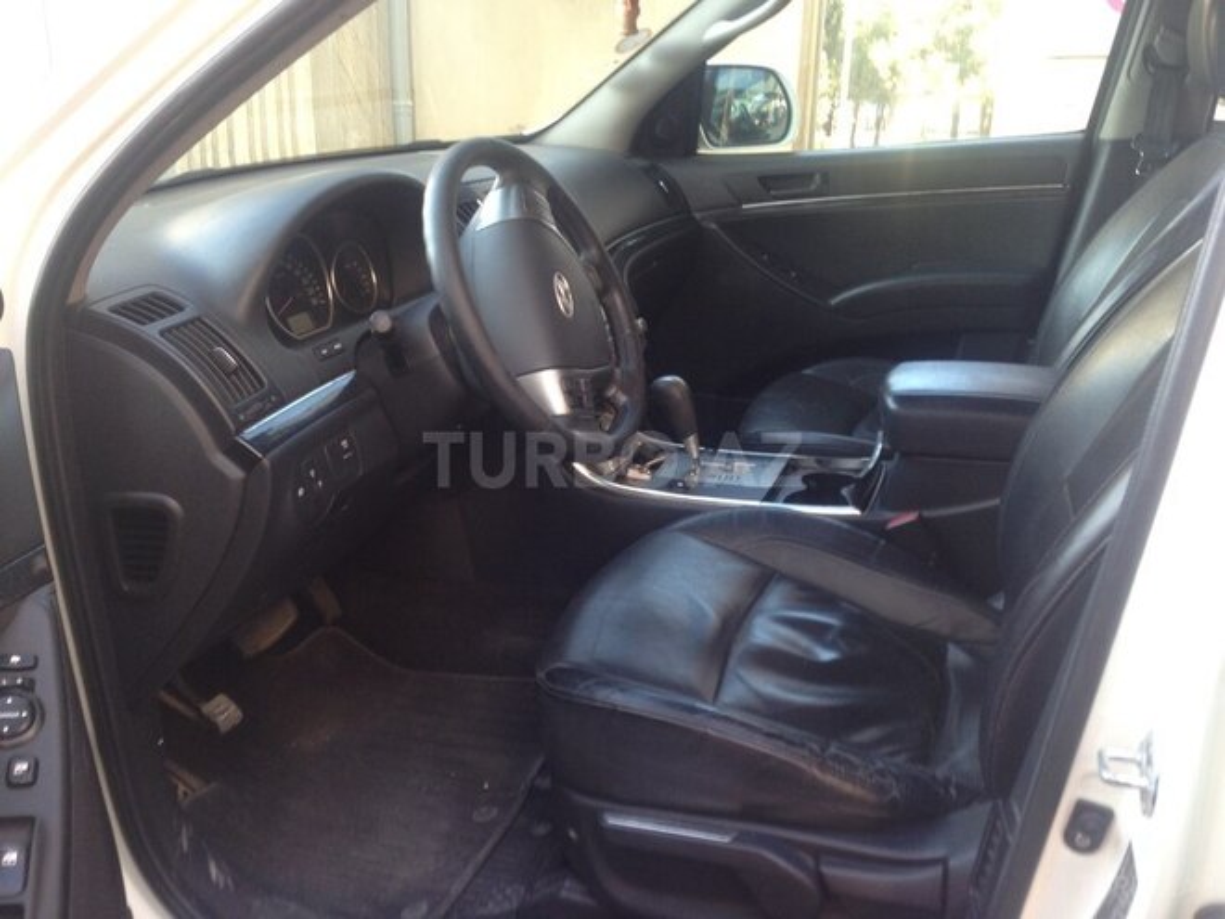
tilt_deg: -17.8
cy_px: 460
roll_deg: -0.4
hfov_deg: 55.4
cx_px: 612
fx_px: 1168
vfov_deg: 42.9
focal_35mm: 33
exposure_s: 1/24
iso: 50
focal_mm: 4.12
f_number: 2.4
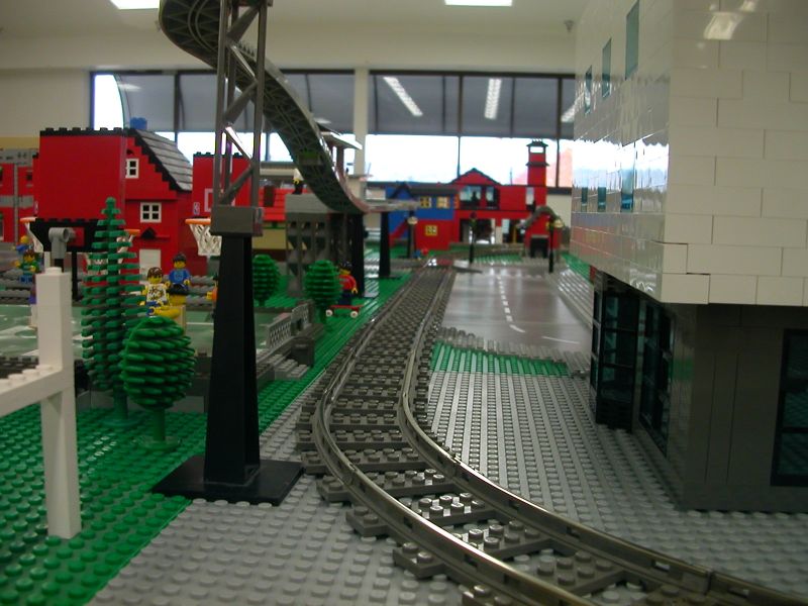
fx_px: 864
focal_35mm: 37
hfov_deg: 50.1
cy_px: 303
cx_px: 404
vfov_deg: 38.7
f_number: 2.7
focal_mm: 5.6
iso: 100
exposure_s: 1/33.8
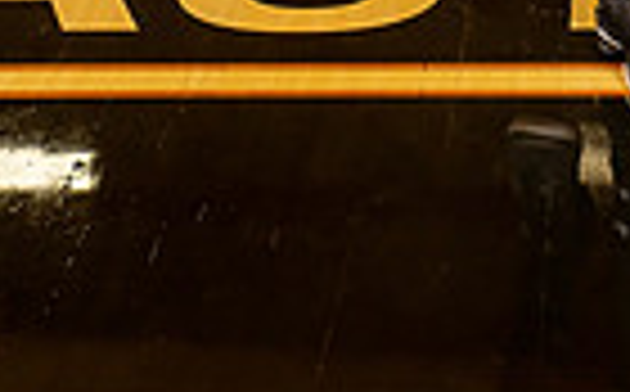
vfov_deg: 7.9
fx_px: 2588
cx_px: 590
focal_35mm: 151
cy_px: -604
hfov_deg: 13.7
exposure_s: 1/400
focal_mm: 46
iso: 640
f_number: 7.1
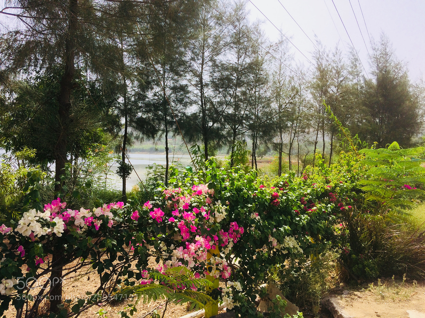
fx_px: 356
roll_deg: -1.2
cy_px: 159
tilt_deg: -4.2
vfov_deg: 48.2
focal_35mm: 29
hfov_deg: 61.7
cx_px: 212
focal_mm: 4.15
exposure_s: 1/1580
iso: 32
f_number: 2.2
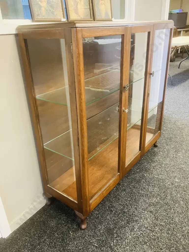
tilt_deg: -24.2
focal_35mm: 28
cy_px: 126
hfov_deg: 49.7
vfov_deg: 63.4
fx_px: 204
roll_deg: +1.8
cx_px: 94
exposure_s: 1/33
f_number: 1.8
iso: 400
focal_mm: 3.99
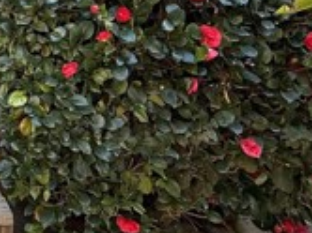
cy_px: -54
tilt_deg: +3.3
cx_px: -118
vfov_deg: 24.2
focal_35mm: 54
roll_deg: +1.0
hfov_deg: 27.8
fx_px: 486
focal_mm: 2.22
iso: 64
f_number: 2.2
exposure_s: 1/145
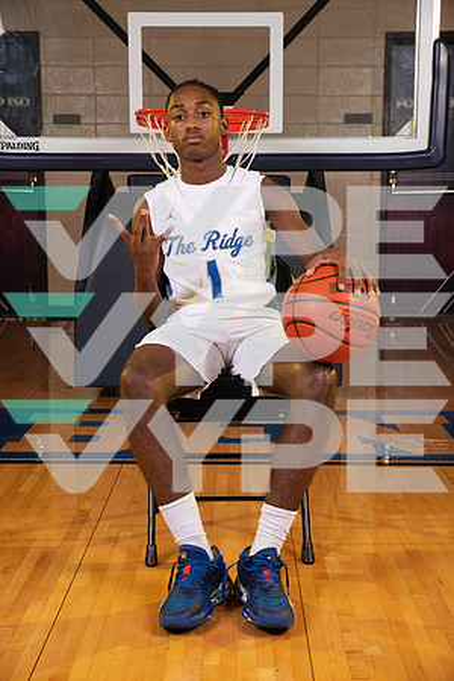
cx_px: 227
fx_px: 1097
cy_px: 340
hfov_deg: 23.4
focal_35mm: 58
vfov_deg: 34.5
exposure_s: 1/320
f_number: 7.1
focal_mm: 58
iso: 320
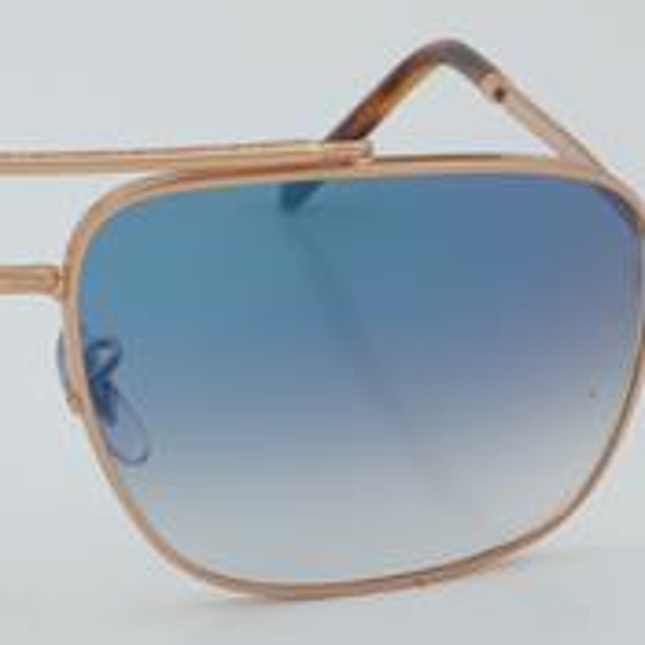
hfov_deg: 10.8
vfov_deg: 10.9
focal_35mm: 160
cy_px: 328
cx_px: -29
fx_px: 3372
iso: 100
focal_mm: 55
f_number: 32
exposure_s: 1/3
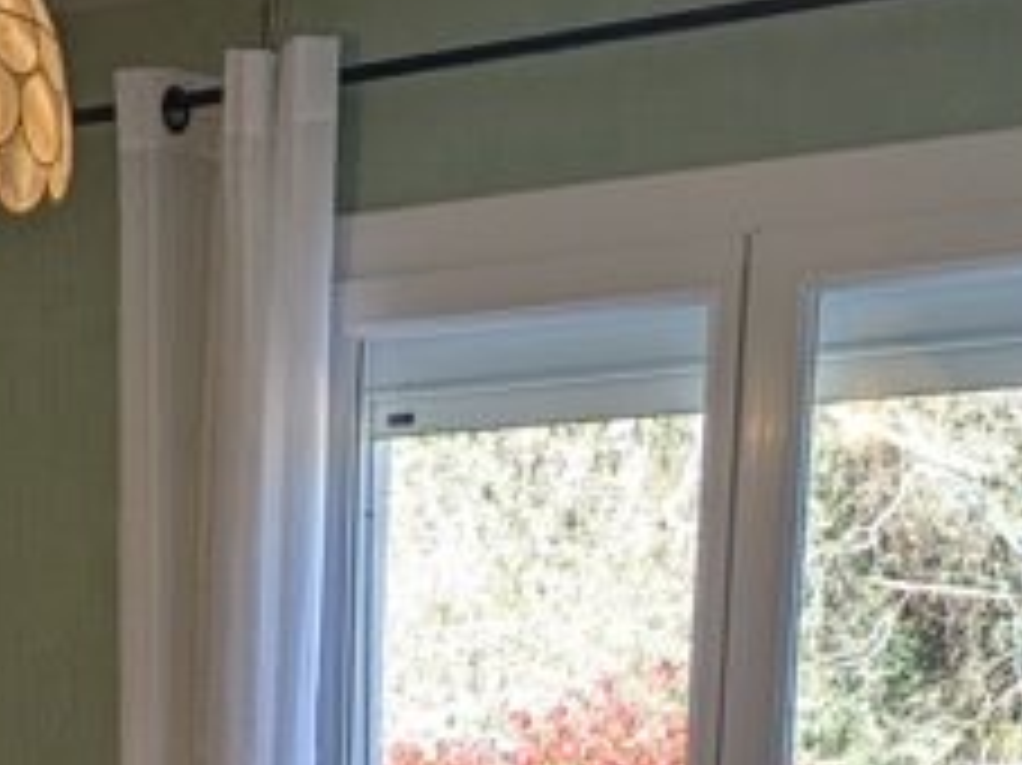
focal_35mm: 88
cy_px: 1260
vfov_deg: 15.1
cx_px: -140
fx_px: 2597
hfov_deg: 21.0
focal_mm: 5.43
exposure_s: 1/142
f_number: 1.89
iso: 47
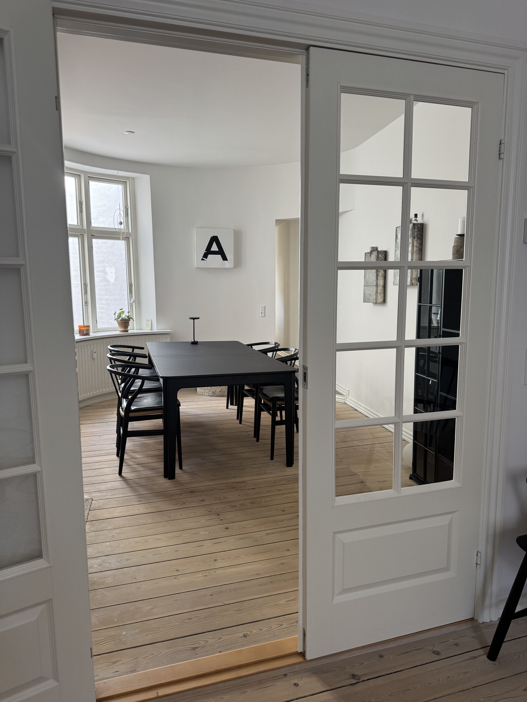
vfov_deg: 71.6
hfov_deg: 56.8
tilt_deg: -6.4
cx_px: 264
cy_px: 351
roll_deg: -0.1
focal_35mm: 24
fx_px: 487
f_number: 1.78
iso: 200
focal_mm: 6.76
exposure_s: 1/121
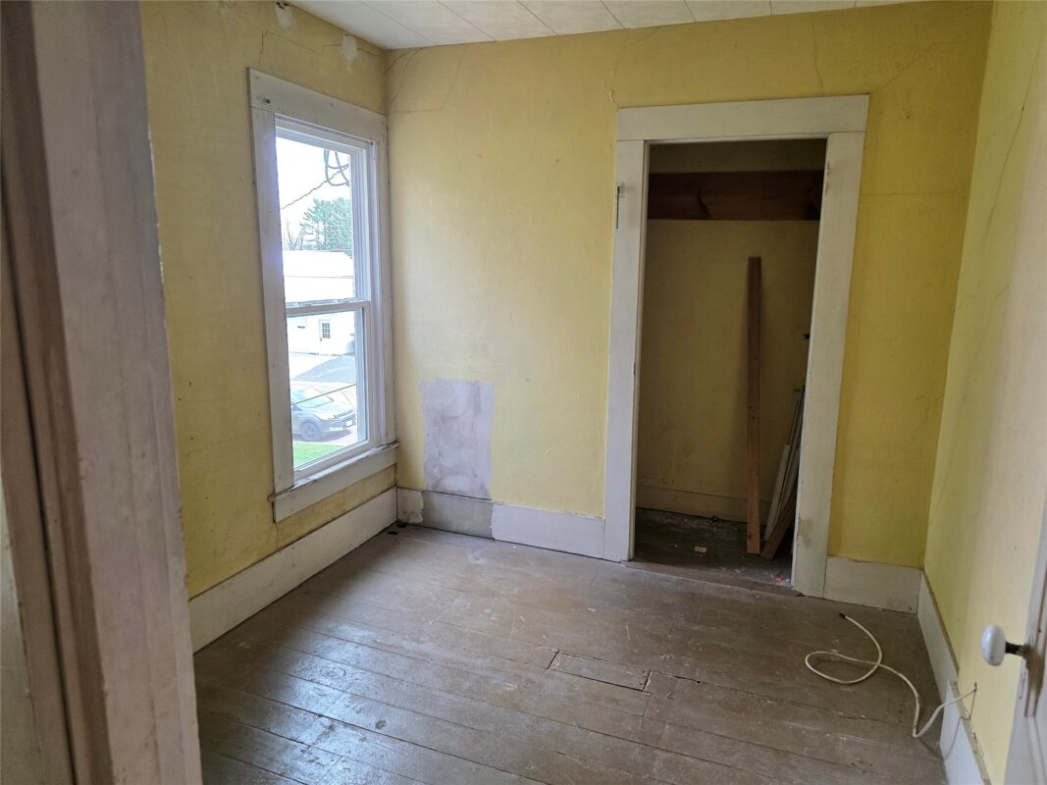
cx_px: 524
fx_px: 696
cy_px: 392
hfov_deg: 73.9
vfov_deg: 58.9
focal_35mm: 23
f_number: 1.7
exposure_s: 1/180
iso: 200
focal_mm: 6.3
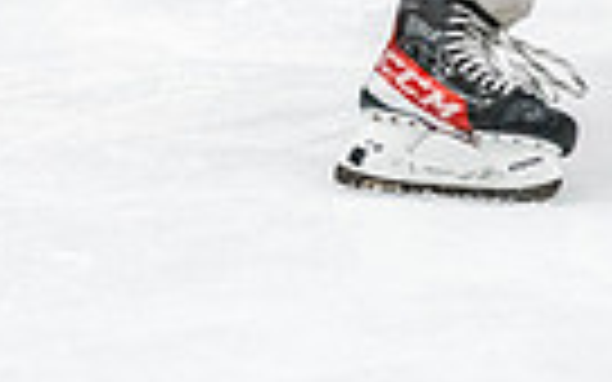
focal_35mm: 553
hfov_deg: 3.8
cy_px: -617
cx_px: 1322
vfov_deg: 2.4
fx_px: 9223
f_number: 2.8
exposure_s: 1/640
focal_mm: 105
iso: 2500
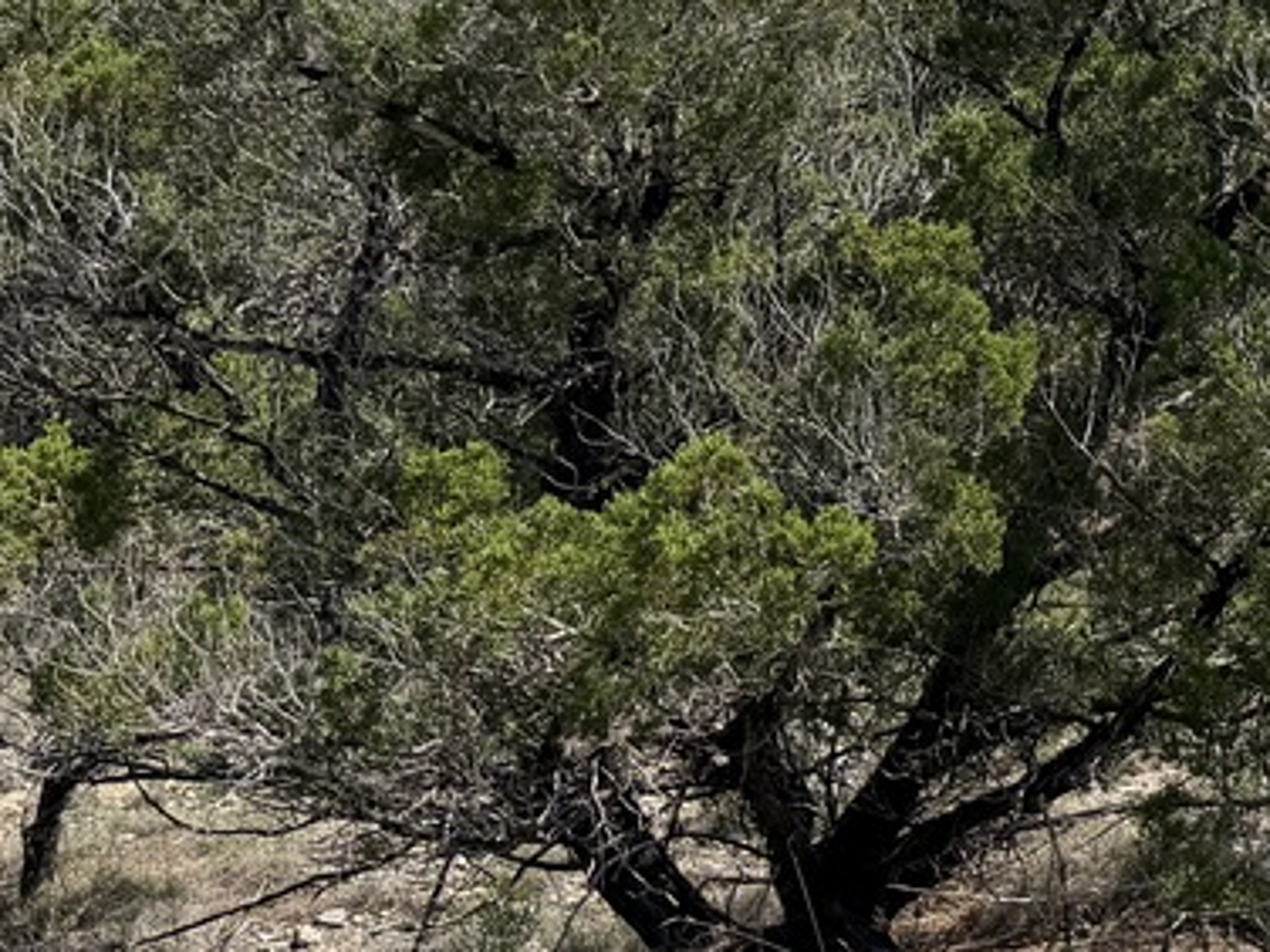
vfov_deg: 15.2
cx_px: 2037
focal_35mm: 92
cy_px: -344
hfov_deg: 18.3
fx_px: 3375
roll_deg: +0.3
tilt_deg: -0.3
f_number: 1.78
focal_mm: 6.76
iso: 80
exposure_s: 1/6173
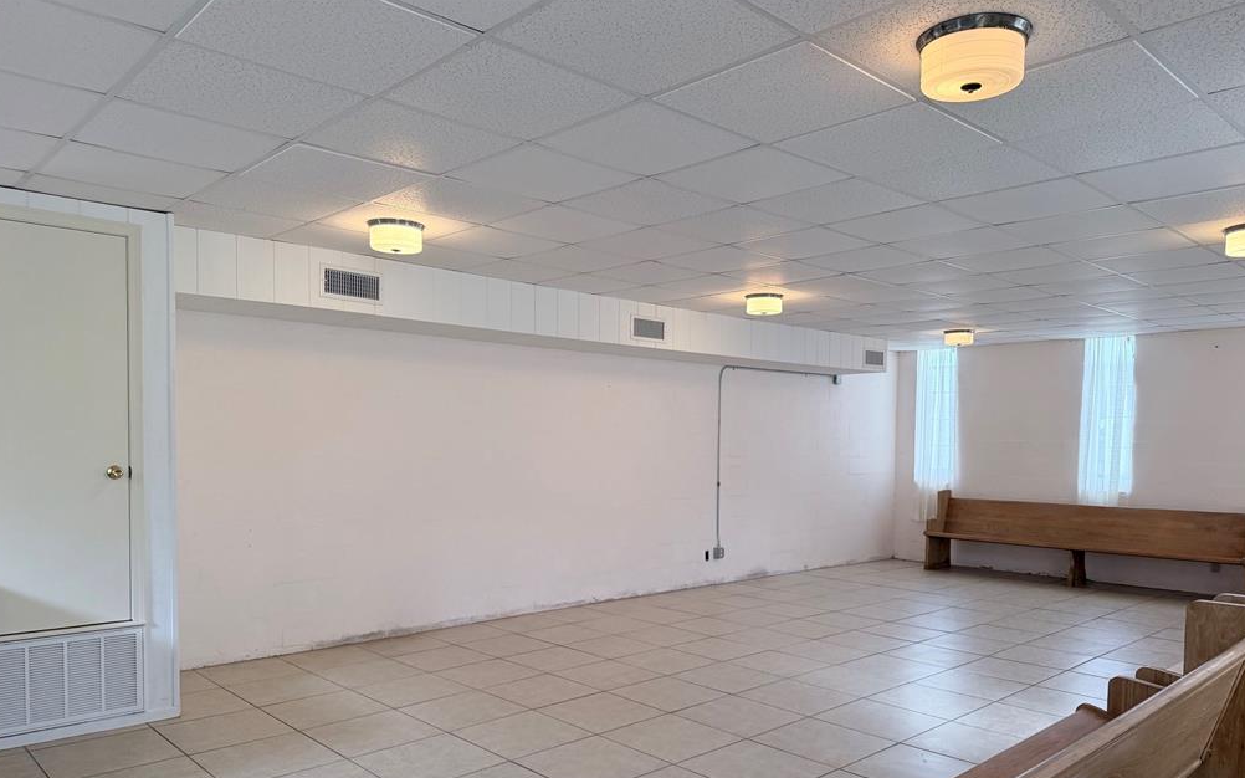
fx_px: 882
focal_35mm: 26
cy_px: 470
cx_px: 621
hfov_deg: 70.4
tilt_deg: -2.7
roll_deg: -0.4
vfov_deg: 47.3
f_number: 1.78
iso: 200
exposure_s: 1/145
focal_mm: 6.76
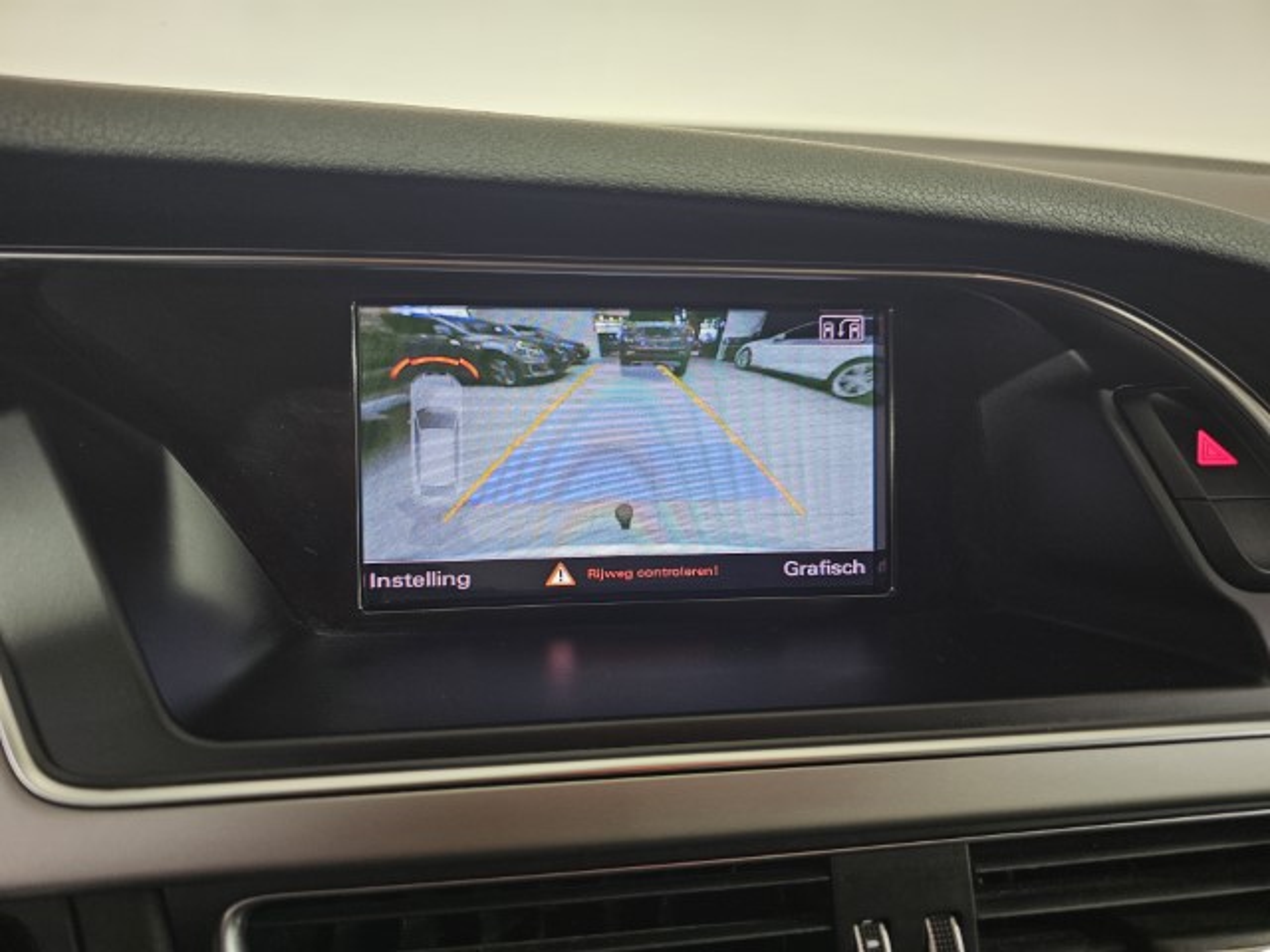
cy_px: 476
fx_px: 844
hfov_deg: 73.9
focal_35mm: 23
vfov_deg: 58.9
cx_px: 635
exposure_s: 1/41
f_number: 1.7
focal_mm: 6.3
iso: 320
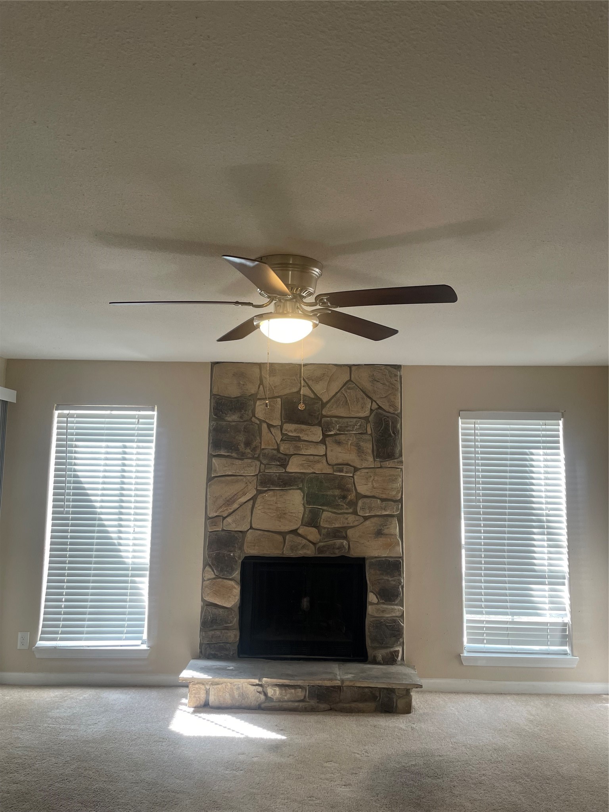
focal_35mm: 26
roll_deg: +1.4
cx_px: 304
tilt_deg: +6.6
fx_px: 610
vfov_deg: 67.3
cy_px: 406
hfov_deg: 53.1
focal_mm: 4.2
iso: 64
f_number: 1.6
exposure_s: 1/60
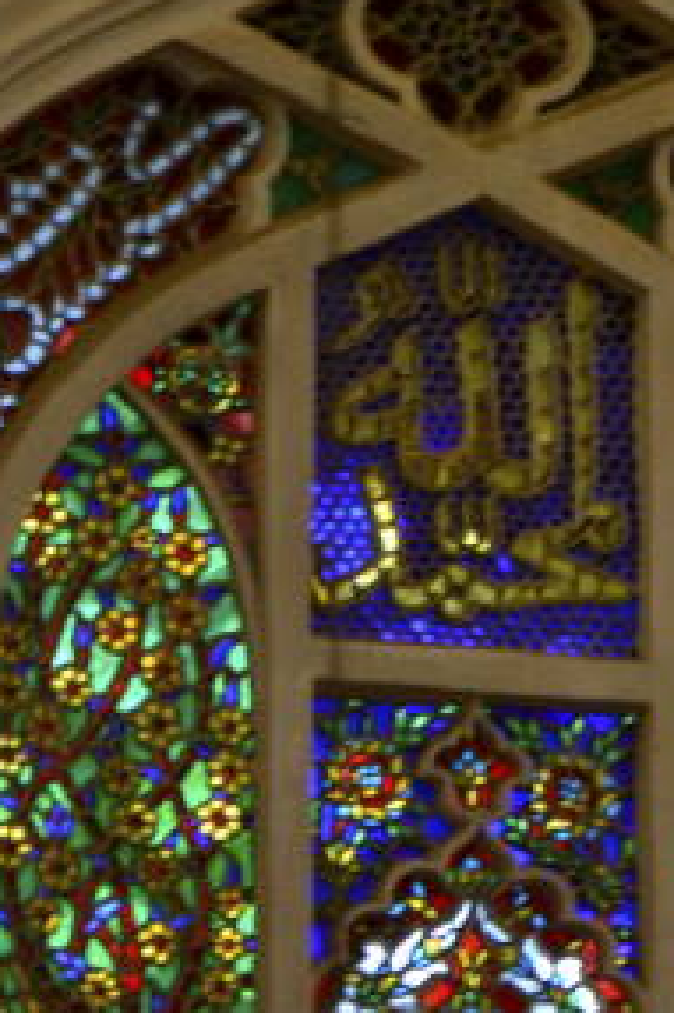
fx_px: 35284
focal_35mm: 1255
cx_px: 415
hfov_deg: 1.1
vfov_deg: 1.6
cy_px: 1165
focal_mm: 300
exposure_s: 1/60
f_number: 5.6
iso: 2200
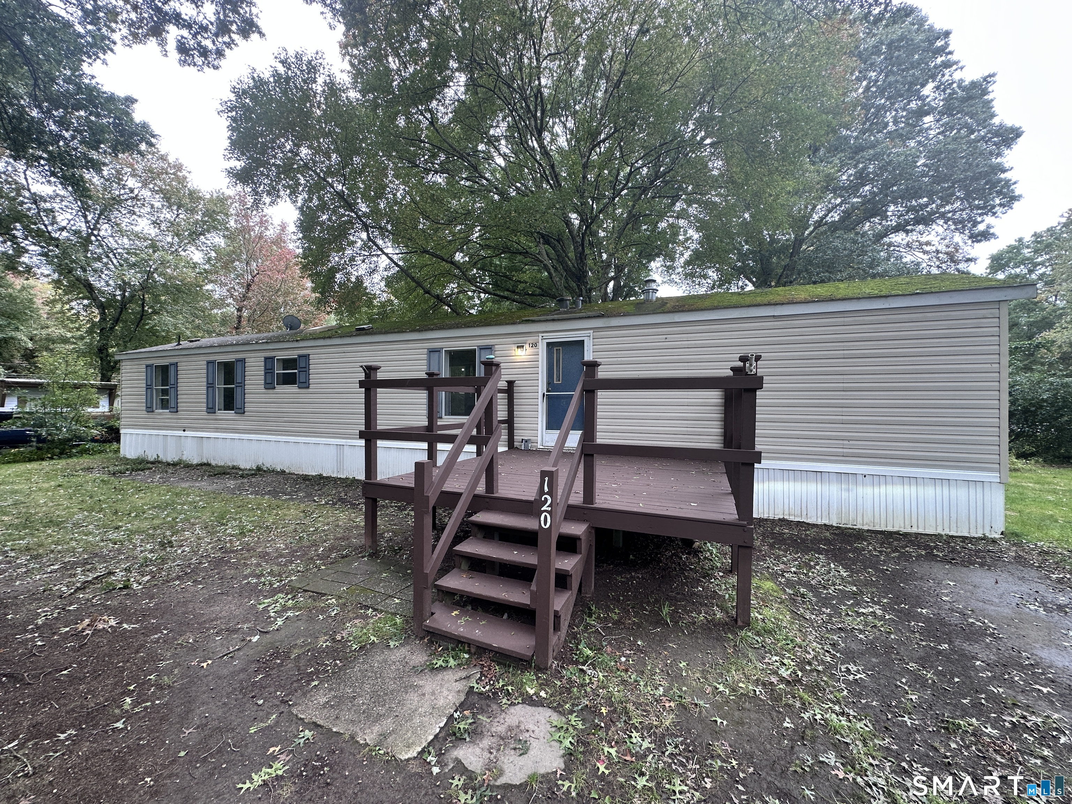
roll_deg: -0.1
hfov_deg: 102.1
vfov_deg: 85.7
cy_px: 402
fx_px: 434
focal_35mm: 14
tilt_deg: +0.7
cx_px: 536
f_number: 2.2
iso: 64
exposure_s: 1/99
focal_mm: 2.22
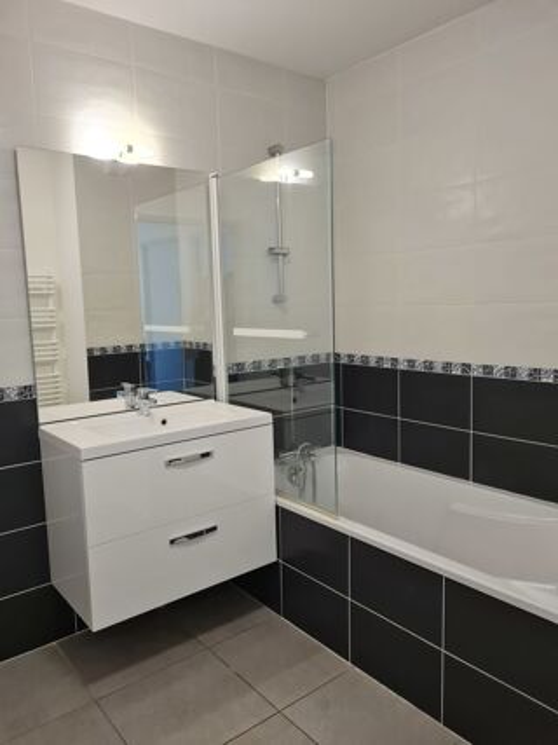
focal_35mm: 26
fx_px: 559
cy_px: 372
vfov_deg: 67.3
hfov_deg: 53.0
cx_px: 279
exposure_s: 1/50
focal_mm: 5.4
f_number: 1.8
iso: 250
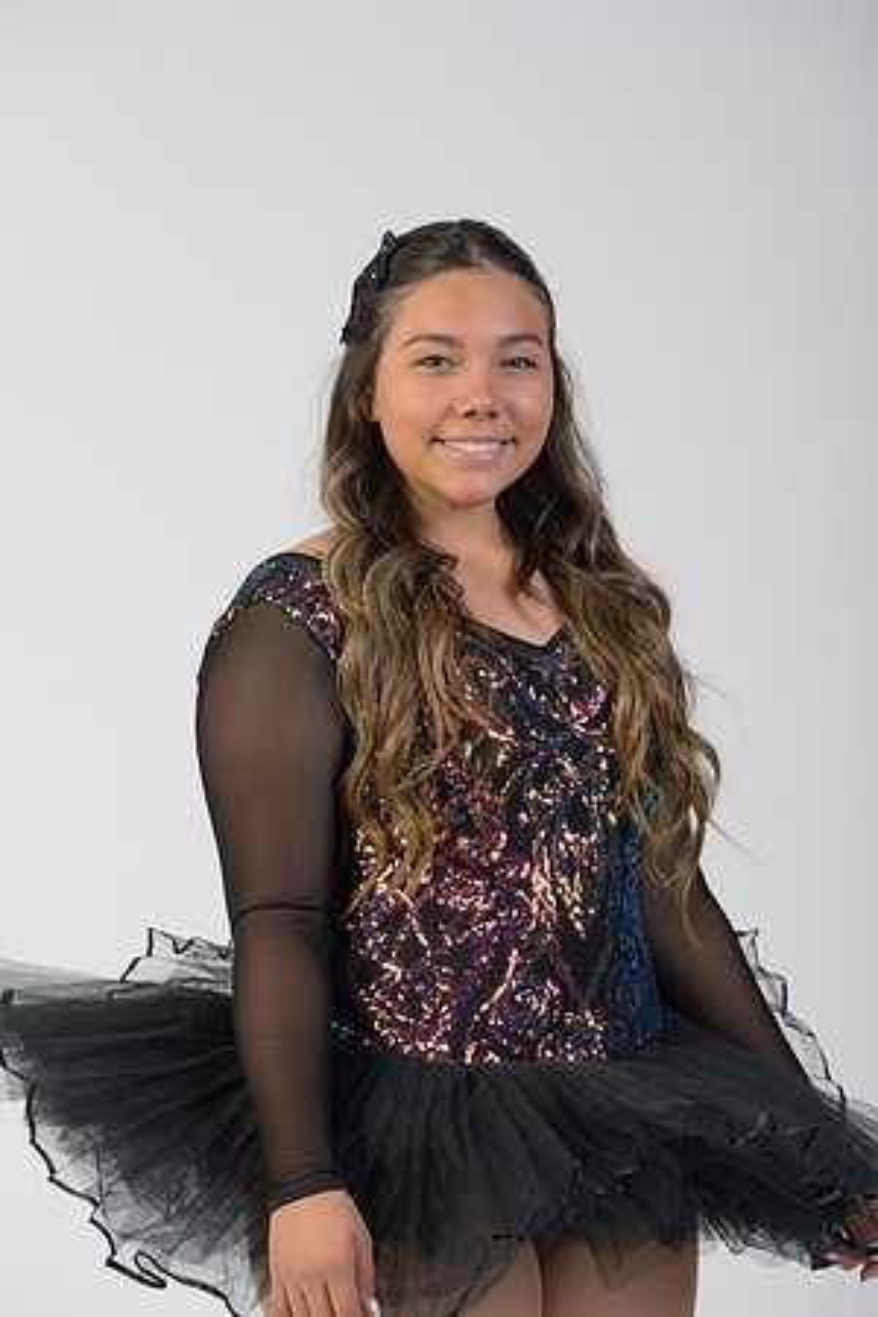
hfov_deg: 7.6
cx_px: 439
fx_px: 6584
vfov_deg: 11.4
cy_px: 658
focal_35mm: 180
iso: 400
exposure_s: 1/160
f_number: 7.1
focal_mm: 180
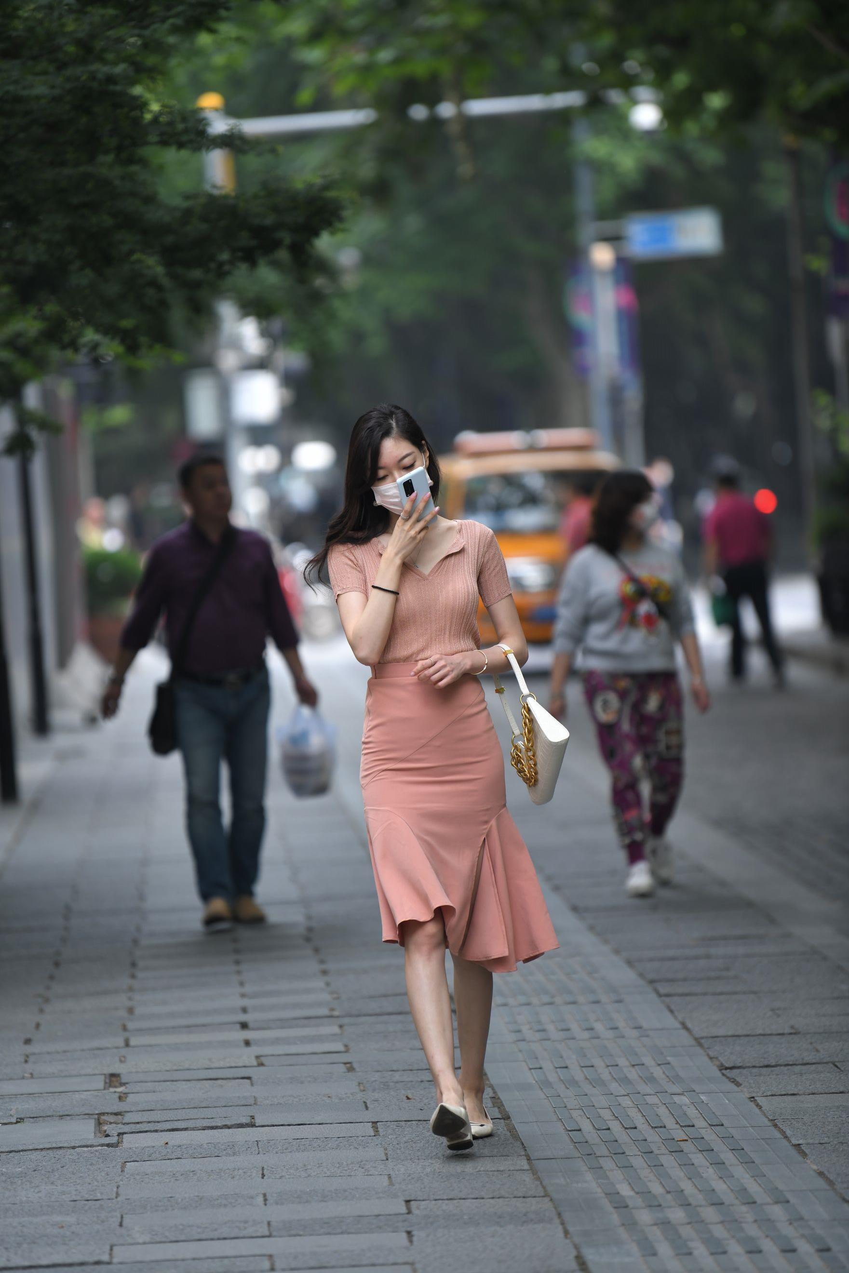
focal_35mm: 200
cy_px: 636
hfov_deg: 6.9
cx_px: 424
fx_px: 7074
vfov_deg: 10.3
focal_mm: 200
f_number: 2.8
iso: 320
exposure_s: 1/640
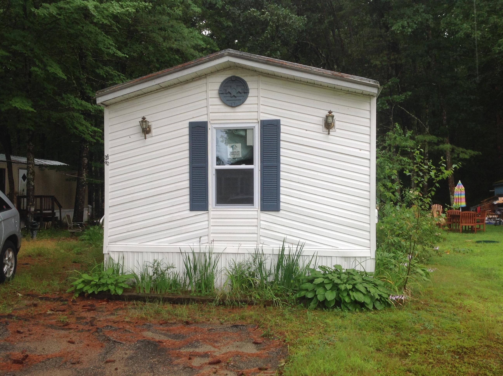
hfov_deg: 52.7
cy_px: 188
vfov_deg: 40.6
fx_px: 508
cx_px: 252
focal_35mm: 35
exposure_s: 1/293
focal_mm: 4.28
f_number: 2.4
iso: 50
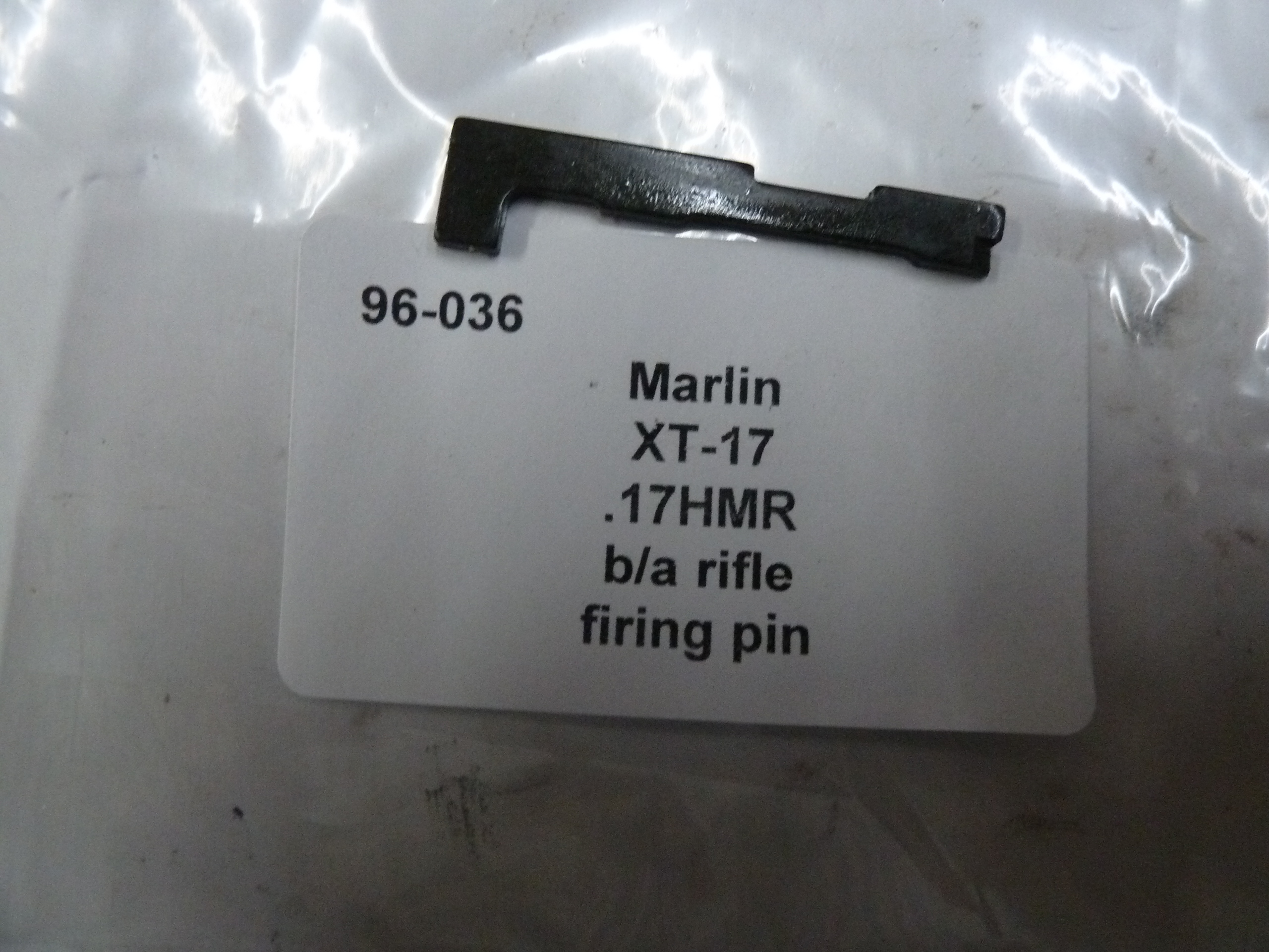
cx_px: 634
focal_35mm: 25
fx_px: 916
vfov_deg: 54.9
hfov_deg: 69.4
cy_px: 476
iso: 500
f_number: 3.3
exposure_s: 1/60
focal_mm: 4.1
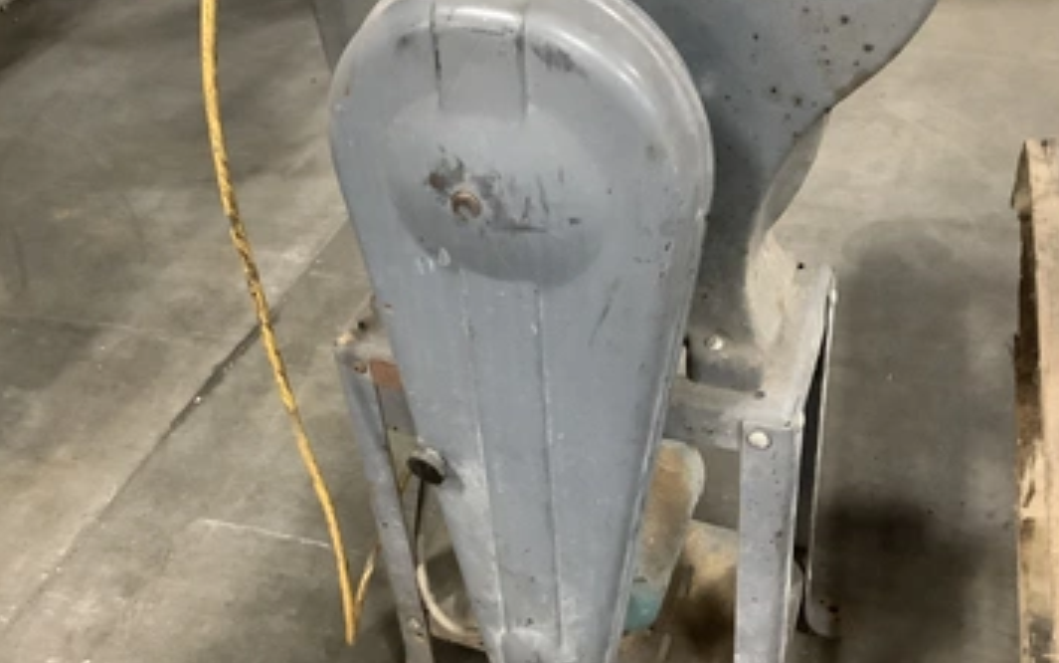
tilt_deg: -45.8
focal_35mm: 37
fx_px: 1068
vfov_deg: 34.3
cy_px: 403
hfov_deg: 52.7
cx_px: 555
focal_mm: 3.3
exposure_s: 1/30
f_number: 2.4
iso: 640
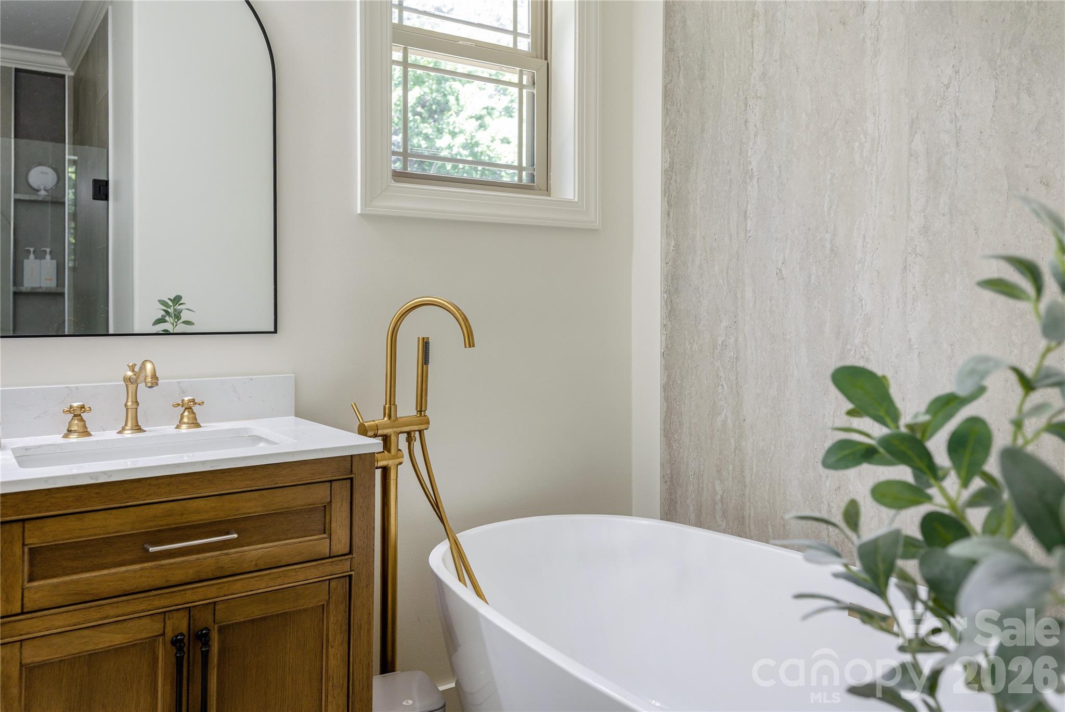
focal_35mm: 26
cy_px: 356
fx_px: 770
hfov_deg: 69.4
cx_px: 532
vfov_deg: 49.6
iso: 320
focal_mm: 26
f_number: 4
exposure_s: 1/50
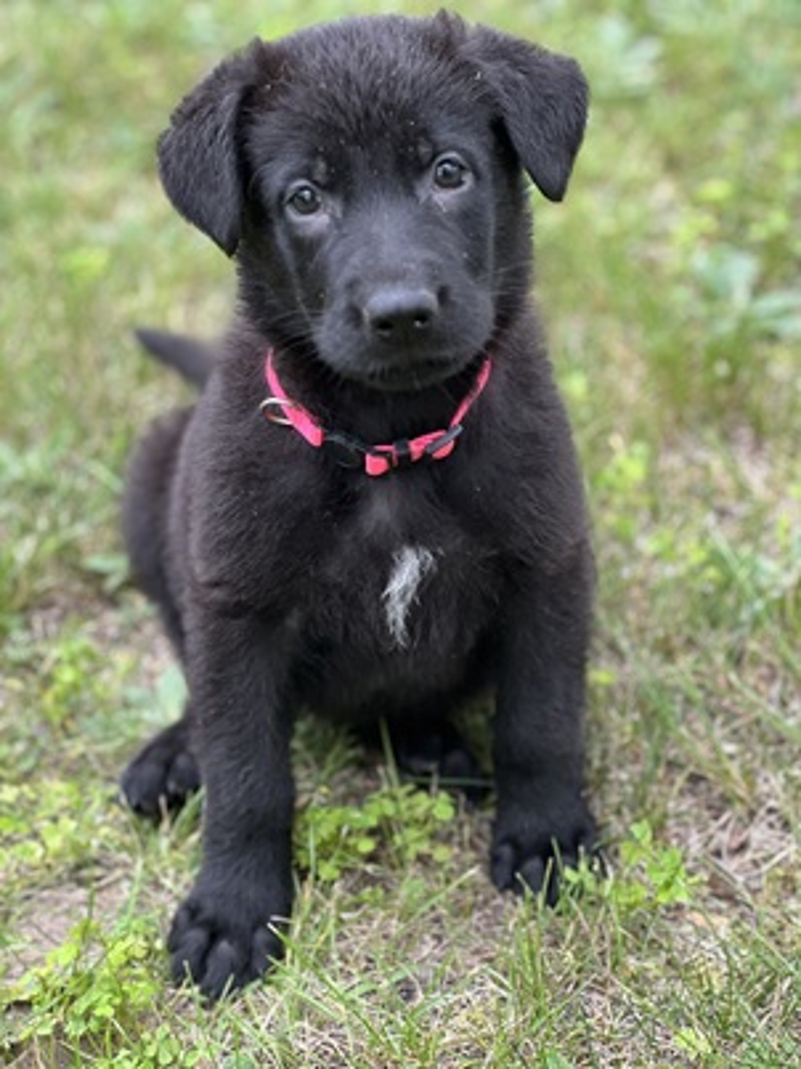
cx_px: 400
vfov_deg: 25.3
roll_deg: +6.3
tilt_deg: -35.8
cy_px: 534
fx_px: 2377
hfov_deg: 19.1
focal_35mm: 77
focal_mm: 9
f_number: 2.8
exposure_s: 1/121
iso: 125
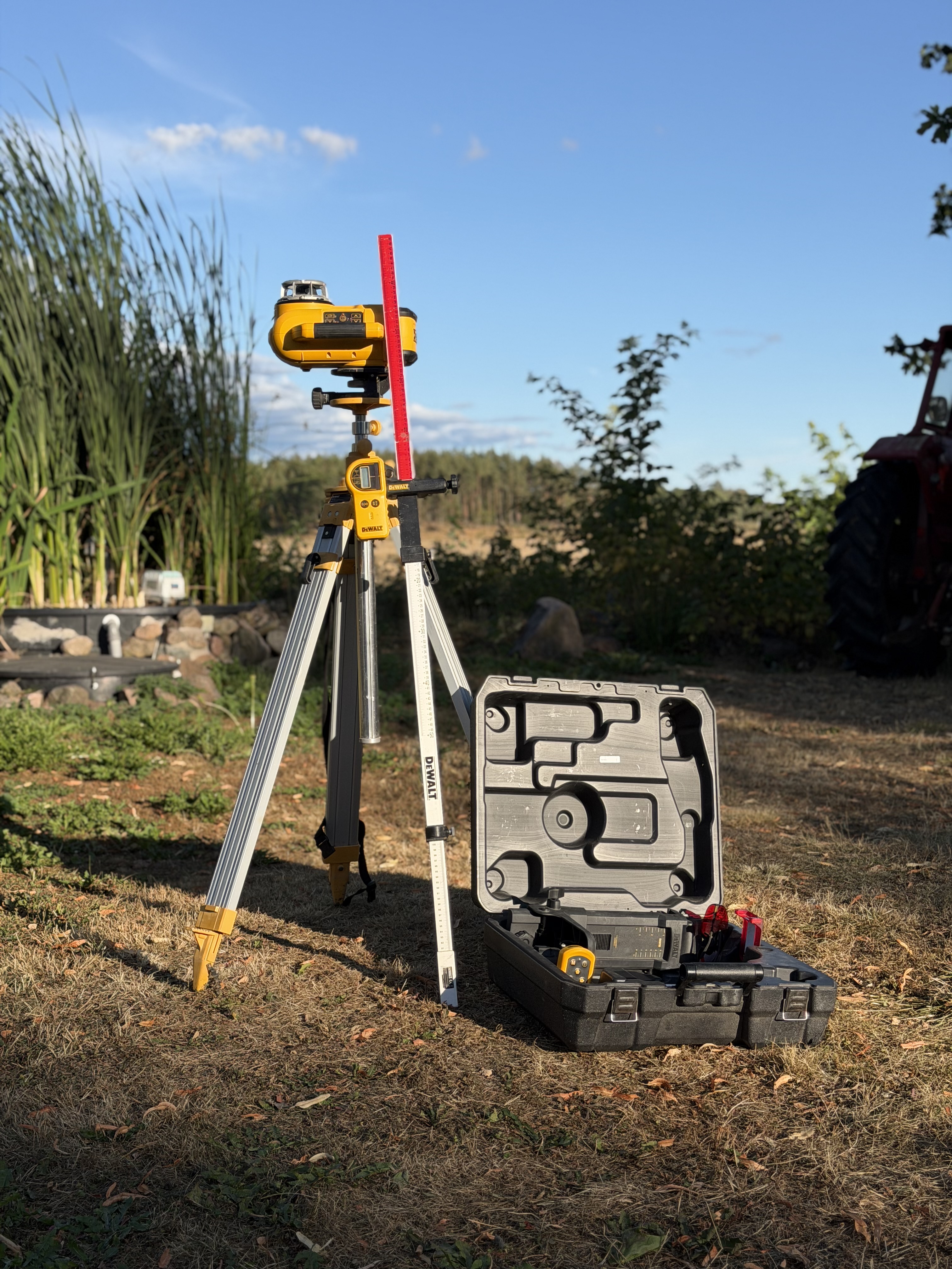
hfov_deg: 30.3
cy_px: 634
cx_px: 476
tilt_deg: -4.4
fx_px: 1760
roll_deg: -0.8
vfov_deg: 39.7
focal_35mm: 48
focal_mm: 6.76
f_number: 1.78
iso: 64
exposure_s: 1/4098
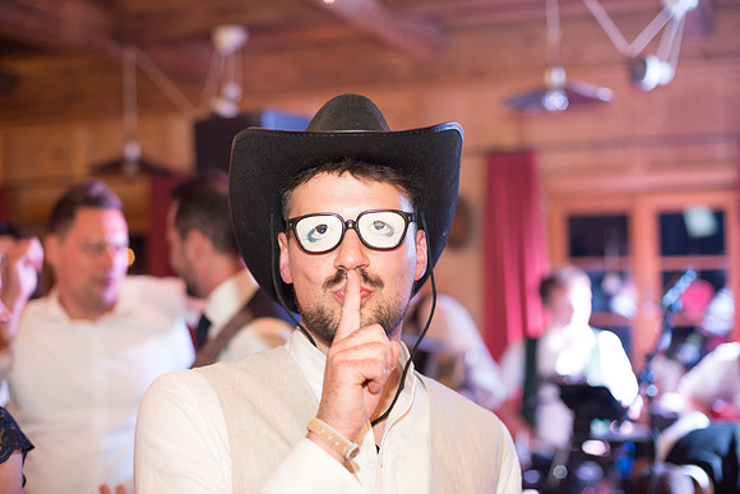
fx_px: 1028
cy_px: 247
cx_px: 370
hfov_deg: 39.6
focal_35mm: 50
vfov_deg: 27.0
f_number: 2.5
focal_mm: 50
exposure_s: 1/60
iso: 3200
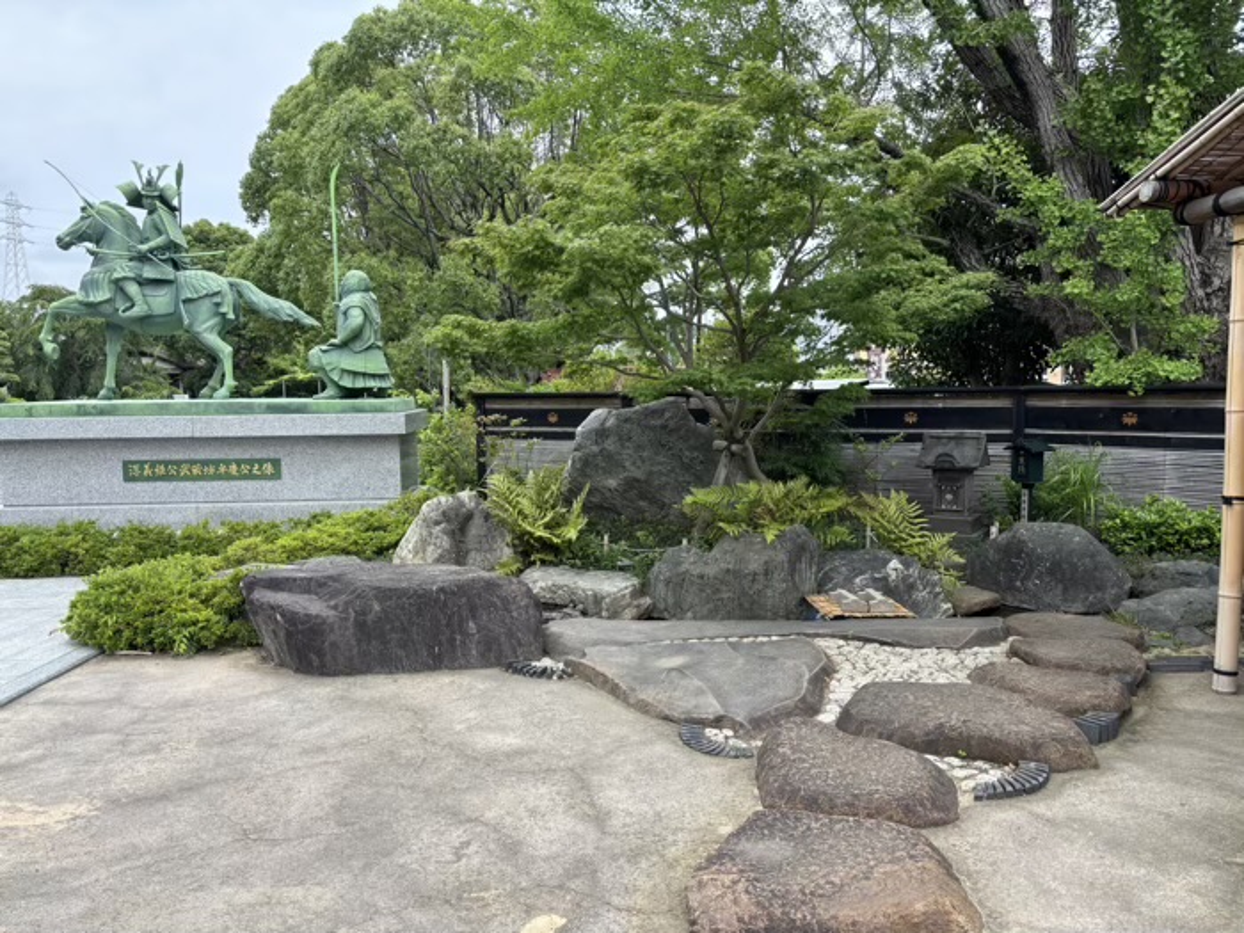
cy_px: 466
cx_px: 622
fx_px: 934
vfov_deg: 53.1
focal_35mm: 26
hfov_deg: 67.3
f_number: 1.6
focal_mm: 5.96
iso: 50
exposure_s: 1/425
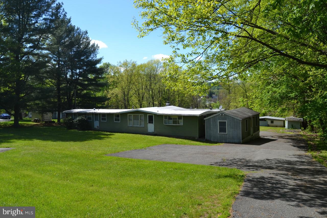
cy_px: 109
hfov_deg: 67.4
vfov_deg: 47.9
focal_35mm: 27
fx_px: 245
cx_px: 164
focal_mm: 18
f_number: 8
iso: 100
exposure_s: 1/250
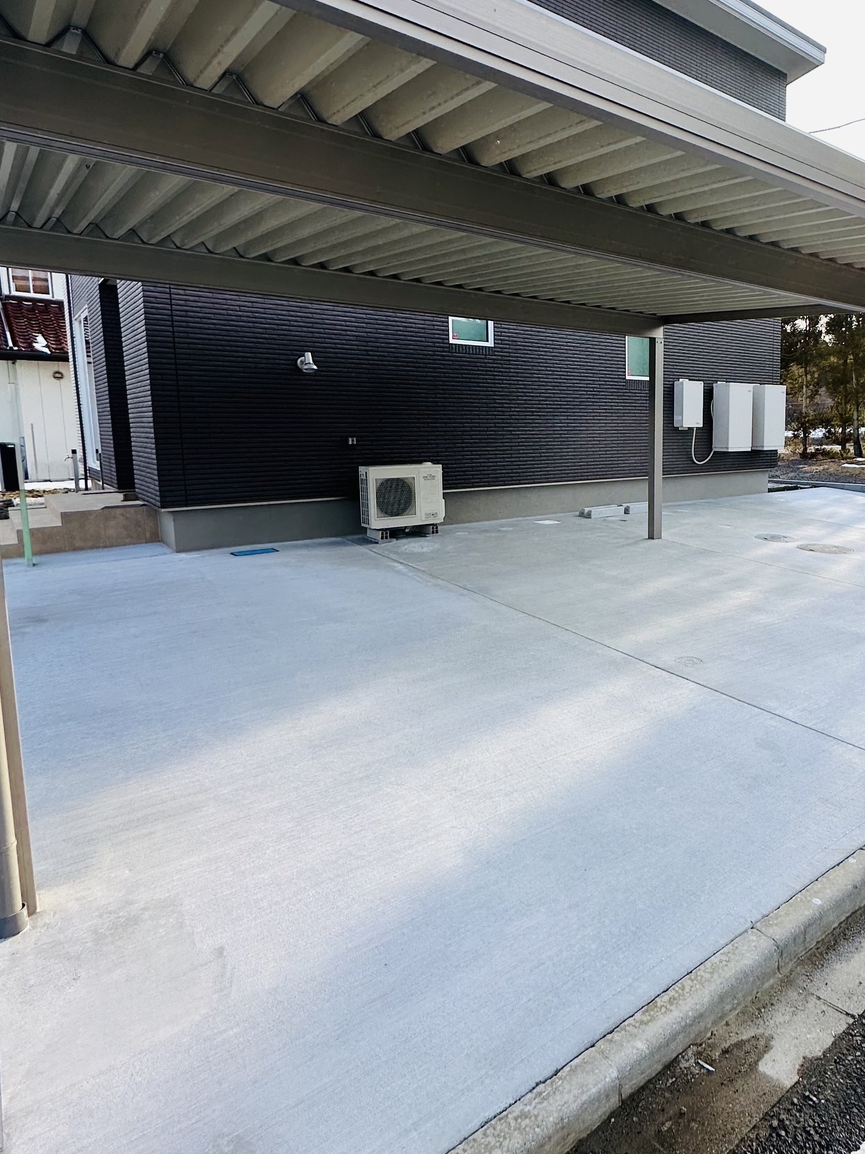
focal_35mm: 22
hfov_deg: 58.4
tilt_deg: -7.2
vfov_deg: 76.2
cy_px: 516
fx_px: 733
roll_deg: +0.7
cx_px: 632
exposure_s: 1/399
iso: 40
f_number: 2.2
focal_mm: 2.22
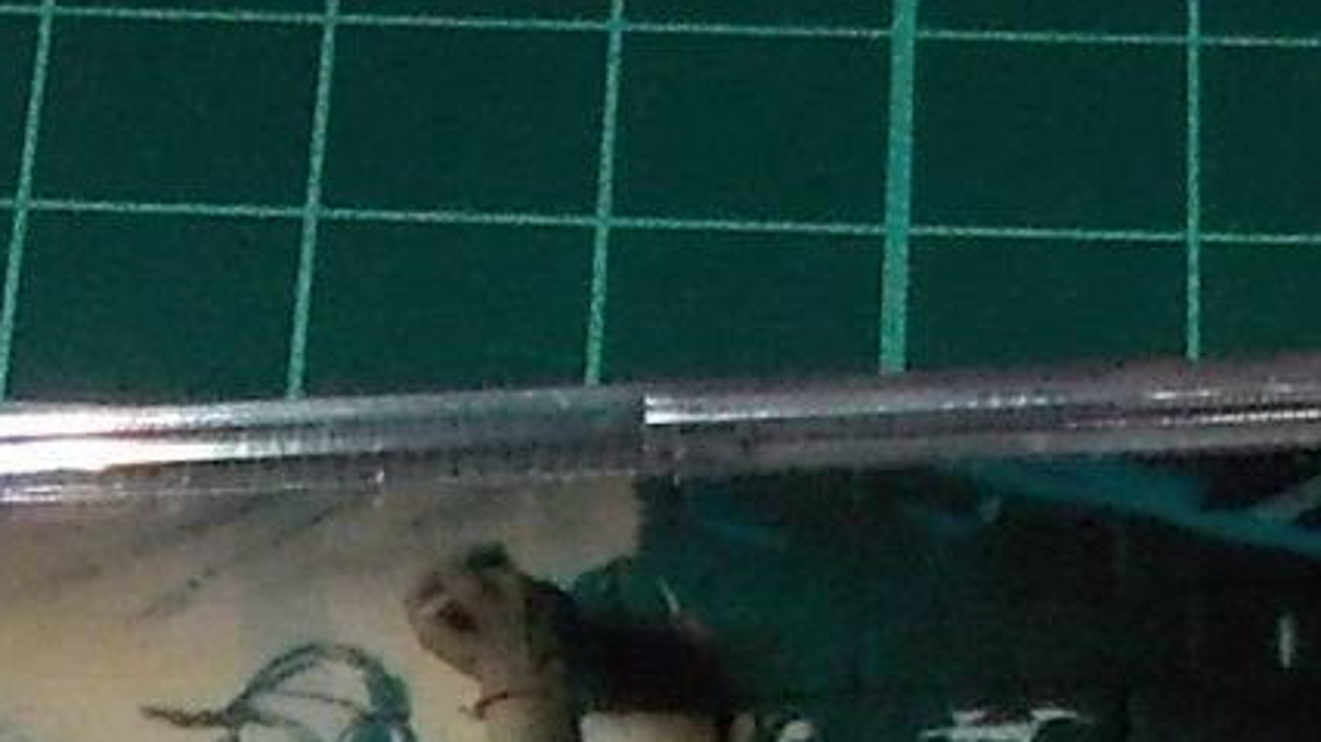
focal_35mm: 168
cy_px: 2517
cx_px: 136
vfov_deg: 6.4
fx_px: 5884
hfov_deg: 12.7
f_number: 3.3
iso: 200
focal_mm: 4.1
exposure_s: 1/30
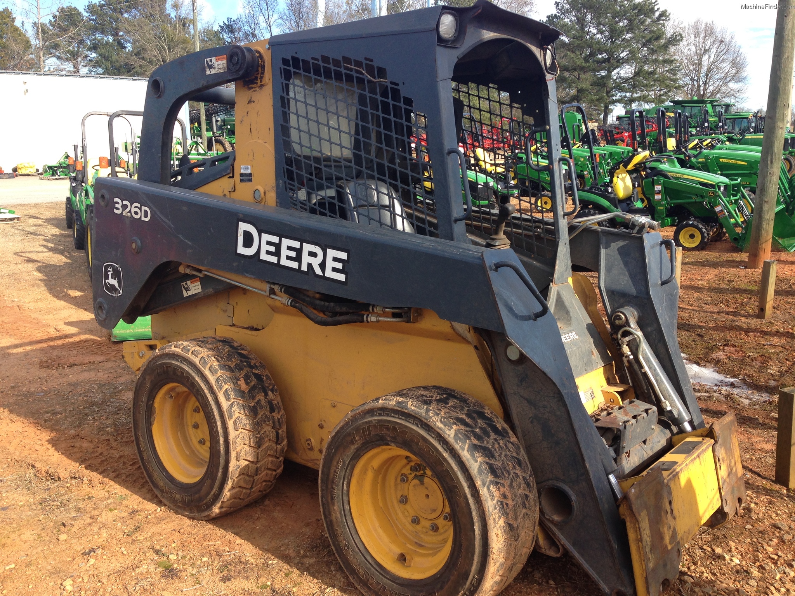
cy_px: 298
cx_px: 398
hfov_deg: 55.4
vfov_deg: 42.9
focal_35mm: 33
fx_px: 758
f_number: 2.4
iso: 50
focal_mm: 4.12
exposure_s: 1/531
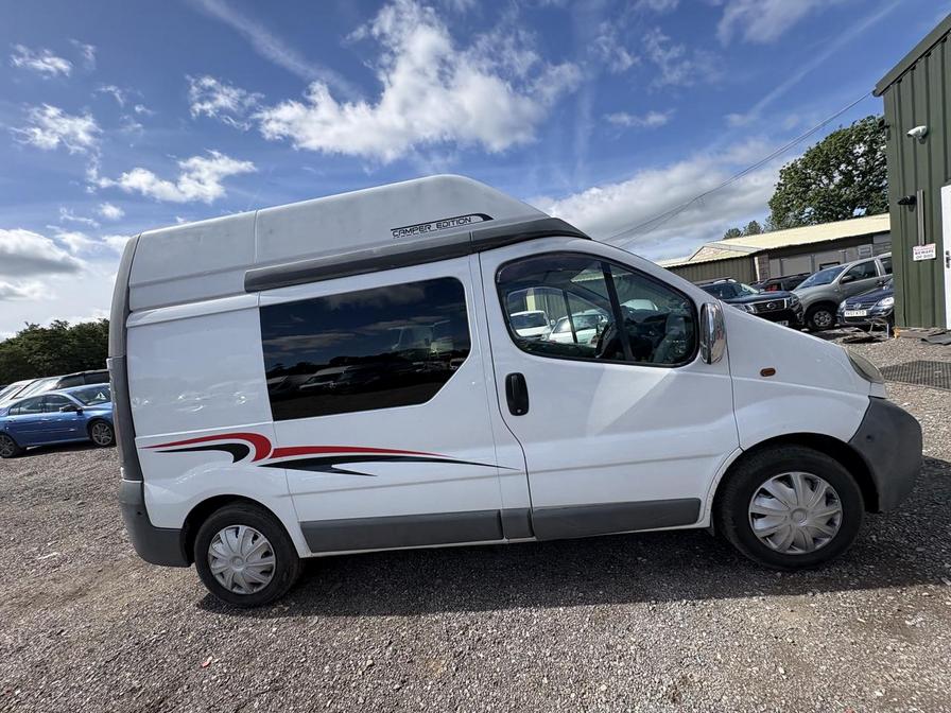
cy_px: 356
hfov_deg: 102.1
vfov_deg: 85.7
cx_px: 476
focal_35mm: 14
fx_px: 385
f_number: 2.2
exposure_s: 1/1395
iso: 50
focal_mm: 2.22
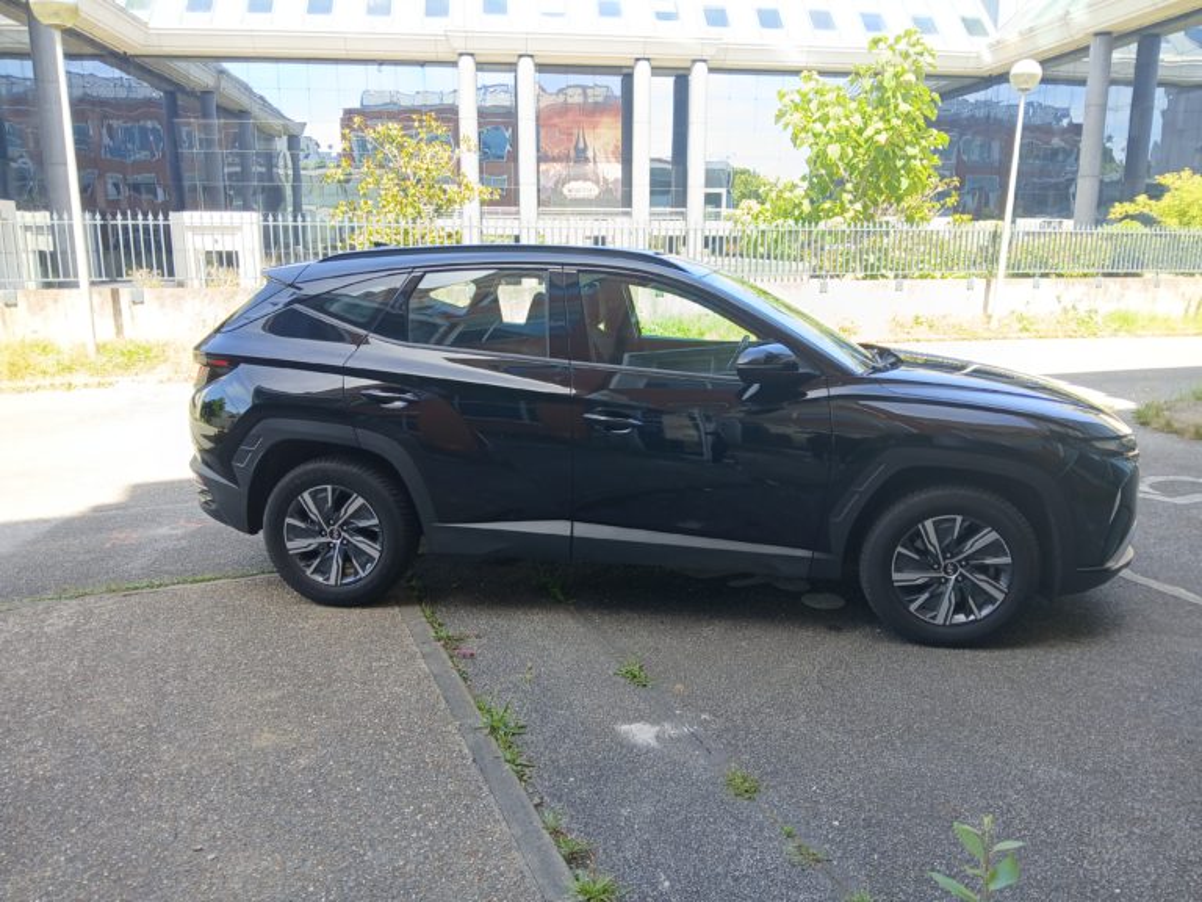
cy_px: 451
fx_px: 903
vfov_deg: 53.1
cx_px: 601
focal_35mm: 26
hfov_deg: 67.3
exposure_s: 1/50
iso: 20
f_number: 1.8
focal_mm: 3.98
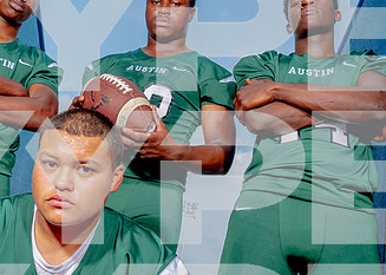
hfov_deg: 40.9
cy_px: 165
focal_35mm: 47
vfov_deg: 29.8
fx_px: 515
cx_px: 154
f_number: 9.5
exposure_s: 1/125
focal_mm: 24
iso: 100
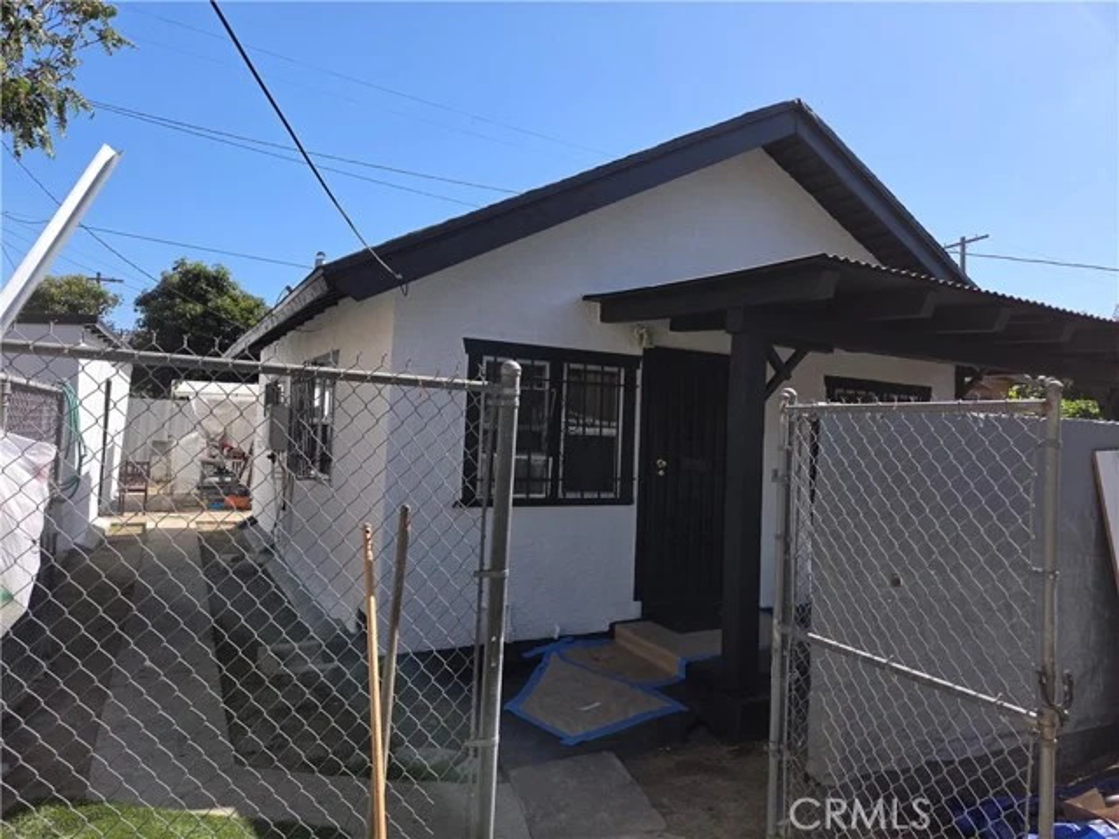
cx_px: 560
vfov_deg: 58.9
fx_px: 744
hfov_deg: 73.9
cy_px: 420
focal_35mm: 23
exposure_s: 1/1126
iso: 25
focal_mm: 5.4
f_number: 1.8
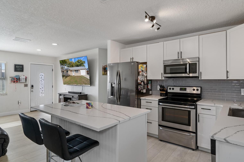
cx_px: 126
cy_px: 81
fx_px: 136
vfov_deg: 61.9
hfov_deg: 84.0
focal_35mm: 20
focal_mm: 19
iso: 320
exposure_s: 1/2
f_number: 8
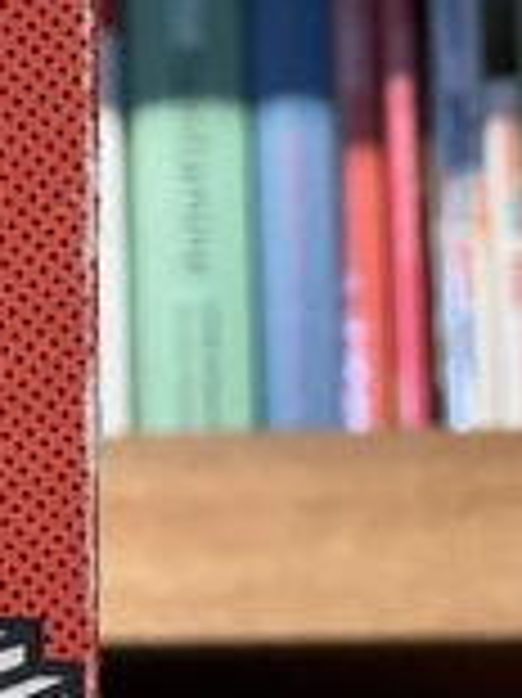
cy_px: 115
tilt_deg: +0.7
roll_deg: +0.4
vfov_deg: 5.8
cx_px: -596
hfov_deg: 4.3
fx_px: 6825
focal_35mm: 339
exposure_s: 1/73
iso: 250
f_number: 2.8
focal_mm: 9
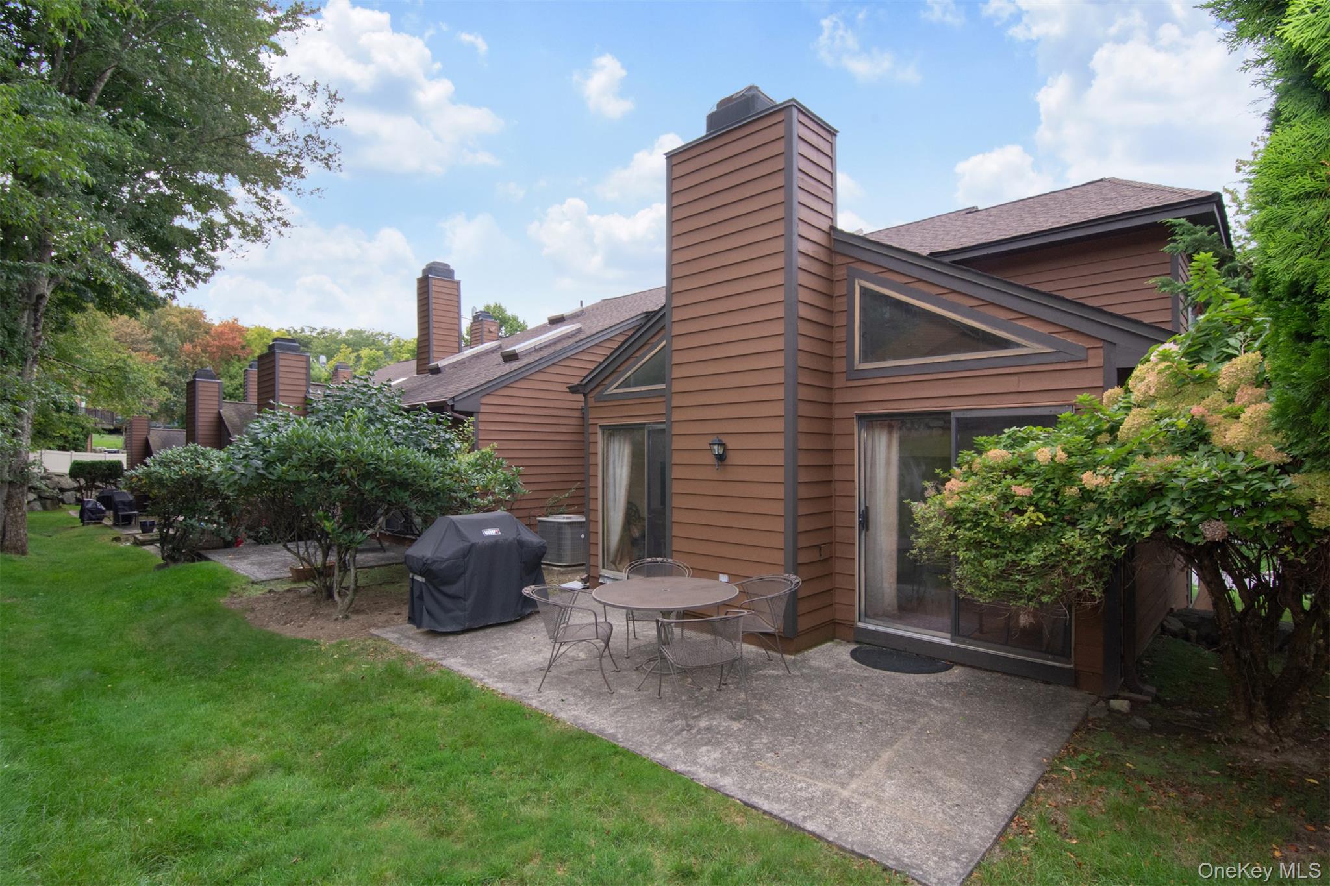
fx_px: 609
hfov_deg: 95.0
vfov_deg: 72.0
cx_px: 665
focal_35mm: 16
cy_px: 443
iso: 1000
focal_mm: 11
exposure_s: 1/100
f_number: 11
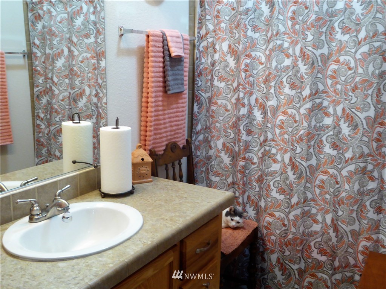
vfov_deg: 39.7
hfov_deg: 51.4
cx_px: 193
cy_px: 144
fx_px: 401
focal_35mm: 36
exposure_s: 1/20
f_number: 3.7
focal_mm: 6.3
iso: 400
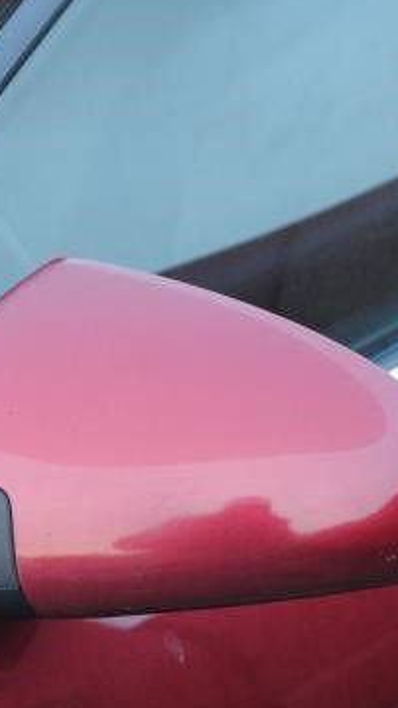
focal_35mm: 105
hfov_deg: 11.5
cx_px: 35
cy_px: 423
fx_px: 1969
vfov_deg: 20.3
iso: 400
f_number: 4.5
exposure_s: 1/10
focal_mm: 30
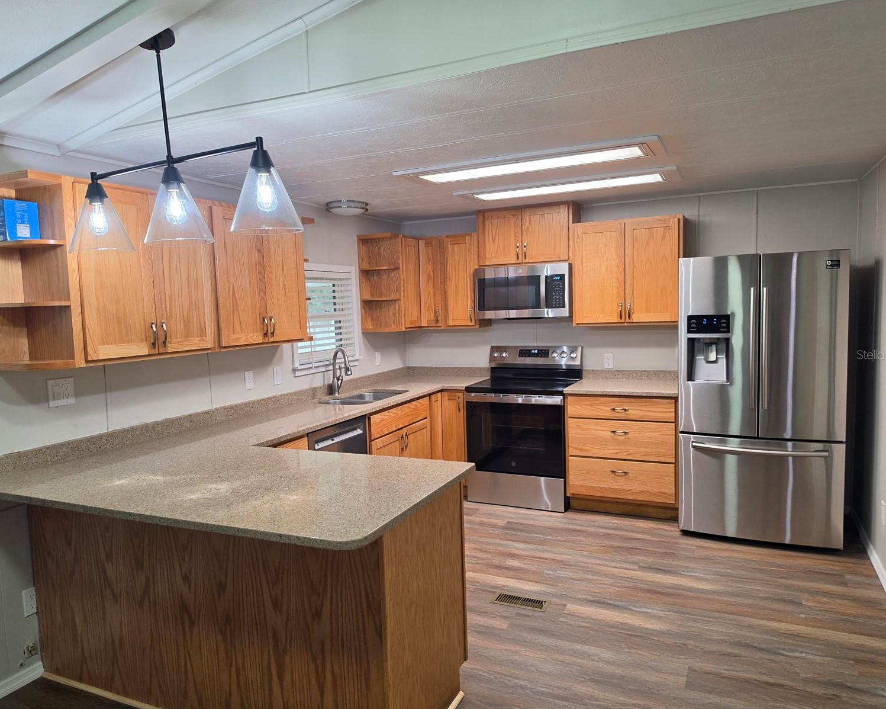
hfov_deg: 70.3
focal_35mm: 24
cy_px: 354
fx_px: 629
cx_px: 439
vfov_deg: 58.8
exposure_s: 1/120
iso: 80
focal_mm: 6.5
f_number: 1.4
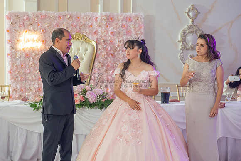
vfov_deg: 16.3
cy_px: 96
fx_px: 560
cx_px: 112
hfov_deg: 24.3
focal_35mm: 84
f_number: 2.8
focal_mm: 70
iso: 400
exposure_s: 1/100
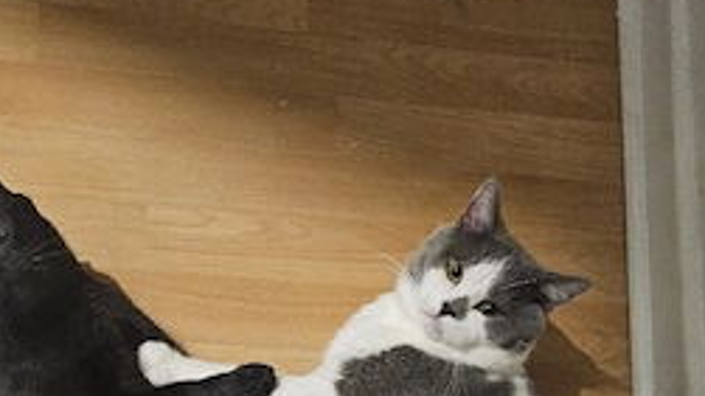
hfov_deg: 50.4
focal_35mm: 40
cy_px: 407
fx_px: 748
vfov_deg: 27.7
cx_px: 306
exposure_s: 1/25.1
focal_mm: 5.4
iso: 640
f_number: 1.8
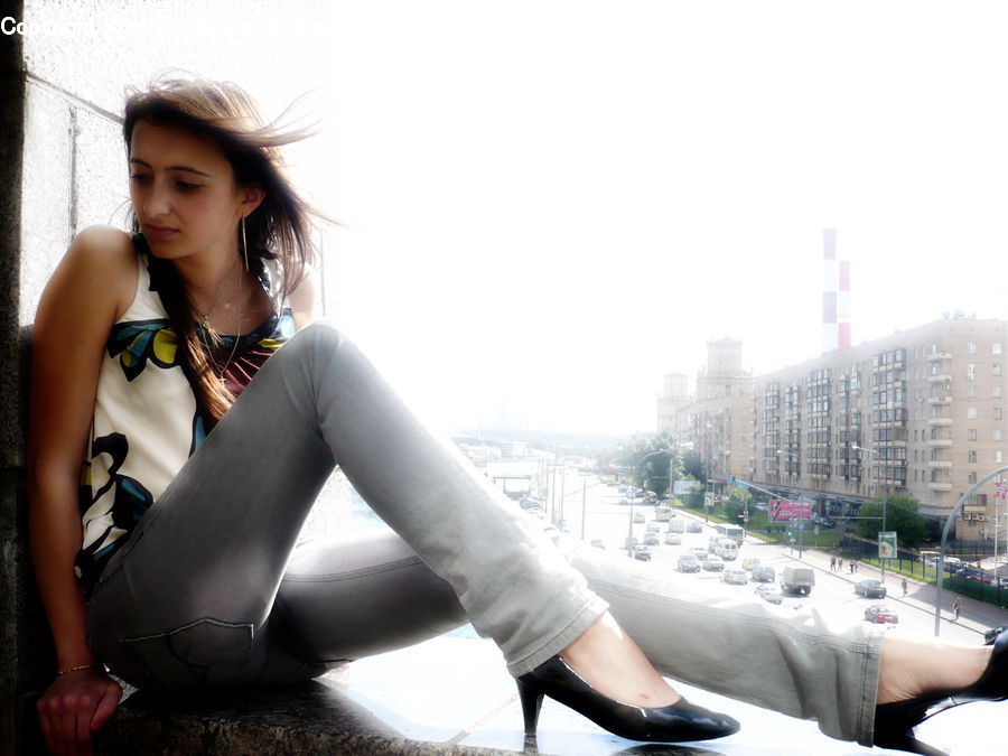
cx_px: 504
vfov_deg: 40.7
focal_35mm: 35
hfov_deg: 52.6
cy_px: 378
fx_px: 1019
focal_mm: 5.8
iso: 100
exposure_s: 1/800
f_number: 2.8
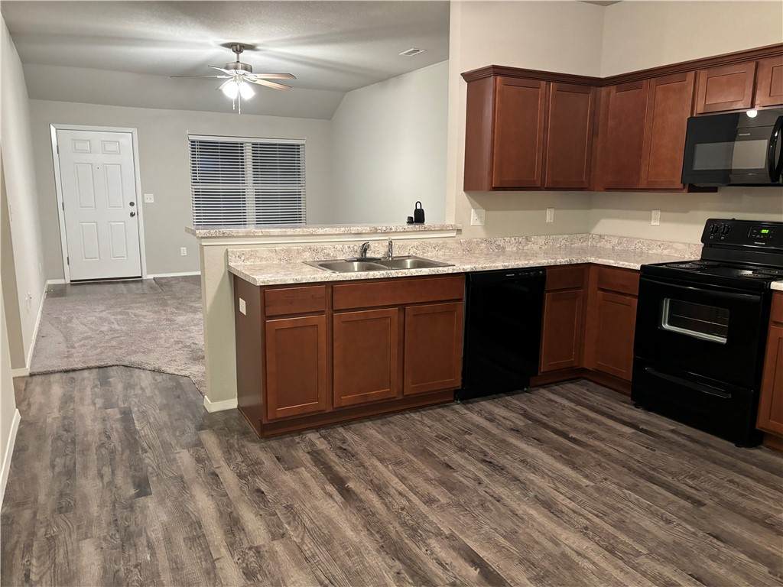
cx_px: 392
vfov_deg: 53.1
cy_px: 294
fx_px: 588
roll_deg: -0.6
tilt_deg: -10.1
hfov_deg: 67.3
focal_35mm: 26
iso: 500
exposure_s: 1/40
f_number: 1.6
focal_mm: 5.96
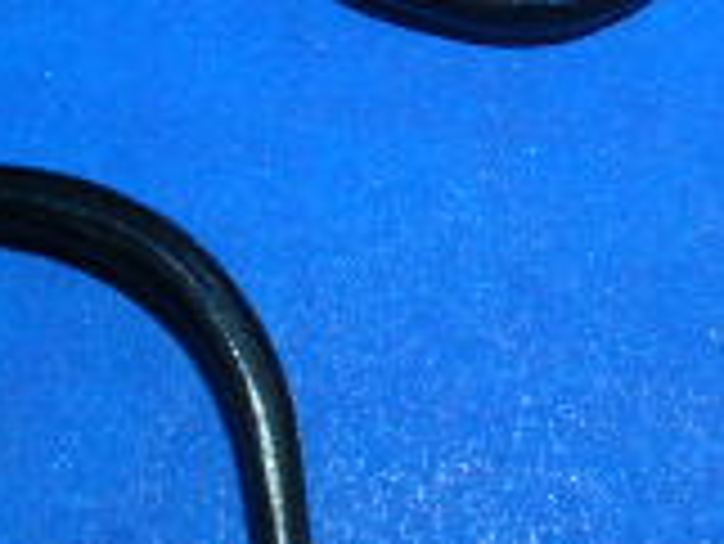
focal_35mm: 139
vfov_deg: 10.7
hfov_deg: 14.2
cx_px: 405
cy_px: 144
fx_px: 2909
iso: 50
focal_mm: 5.8
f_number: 5.6
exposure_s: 1/60.1
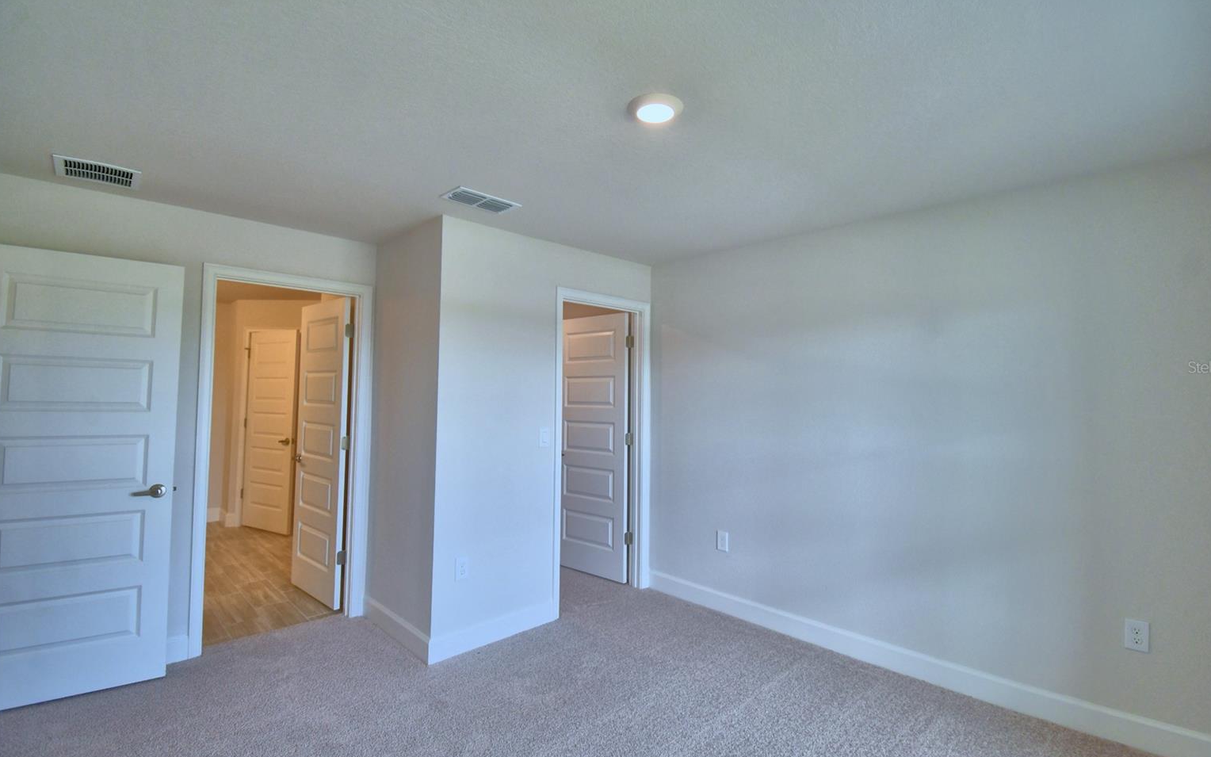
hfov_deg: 97.8
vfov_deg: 71.2
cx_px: 625
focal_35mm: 16
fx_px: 528
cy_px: 367
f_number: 4.5
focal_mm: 10
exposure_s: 1/125
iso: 320
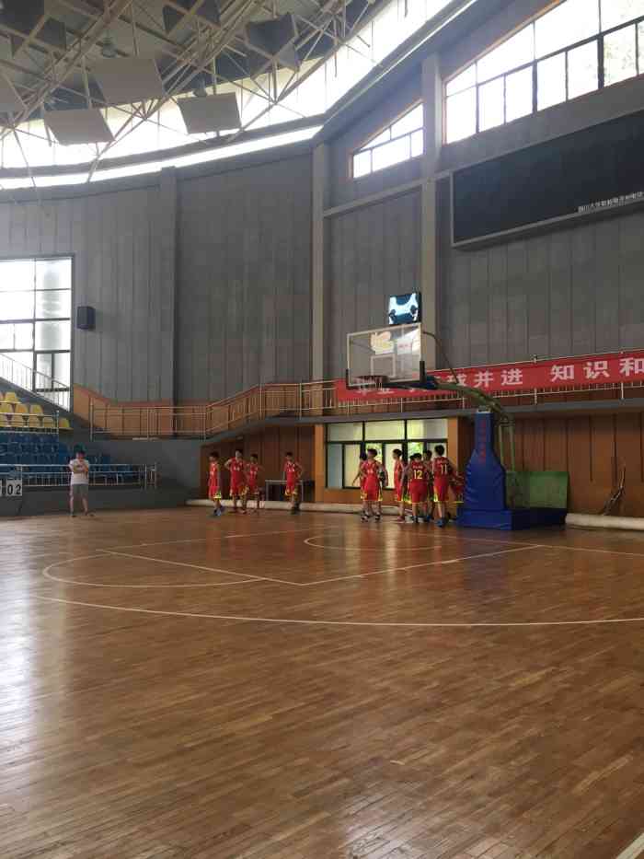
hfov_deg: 48.2
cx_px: 322
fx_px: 719
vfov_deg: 61.7
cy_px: 430
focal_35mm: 29
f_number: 2.2
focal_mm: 4.15
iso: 25
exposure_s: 1/33
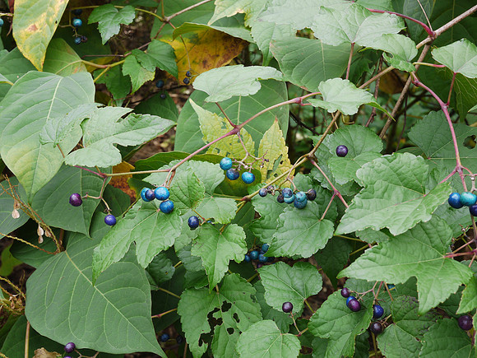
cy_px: 179
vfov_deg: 36.0
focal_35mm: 40
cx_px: 238
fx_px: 551
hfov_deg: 46.8
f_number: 8
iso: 200
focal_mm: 20
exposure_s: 1/30
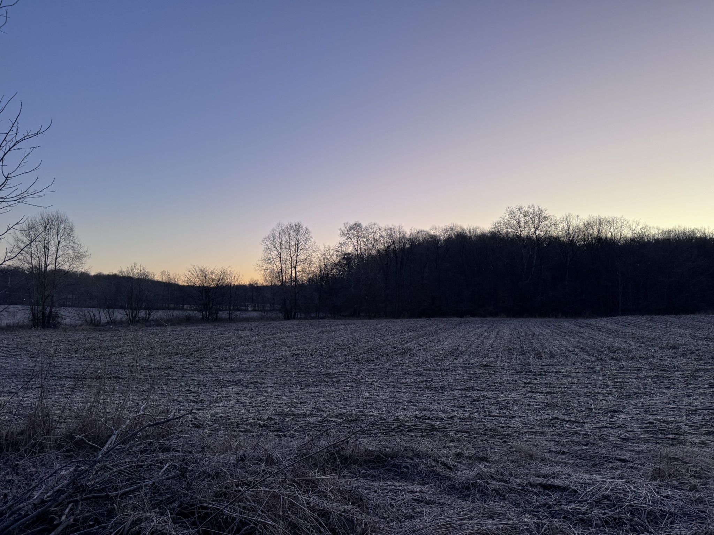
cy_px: 268
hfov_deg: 71.6
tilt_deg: +4.5
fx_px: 495
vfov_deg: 56.8
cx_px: 357
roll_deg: -0.4
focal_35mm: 24
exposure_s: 1/121
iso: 160
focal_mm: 6.76
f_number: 1.78
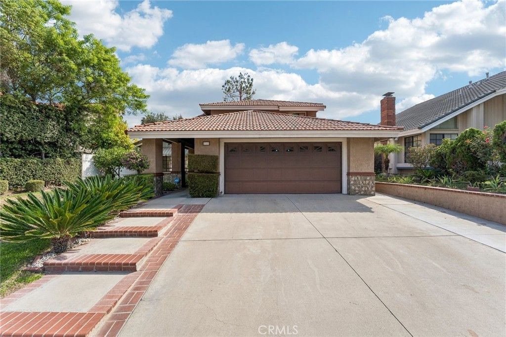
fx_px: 197
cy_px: 168
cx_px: 253
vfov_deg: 81.2
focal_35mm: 14
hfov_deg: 104.3
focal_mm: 14
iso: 125
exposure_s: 1/640
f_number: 8
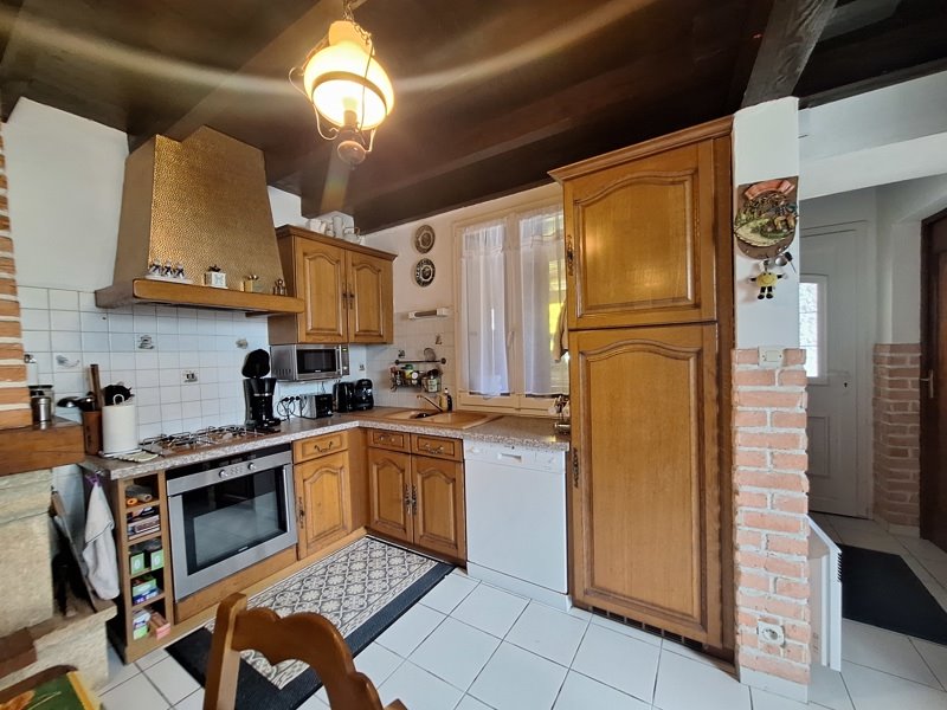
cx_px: 474
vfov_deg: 89.9
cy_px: 355
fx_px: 356
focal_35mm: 13
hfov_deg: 106.2
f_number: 2.2
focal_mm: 1.74
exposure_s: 1/50
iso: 160
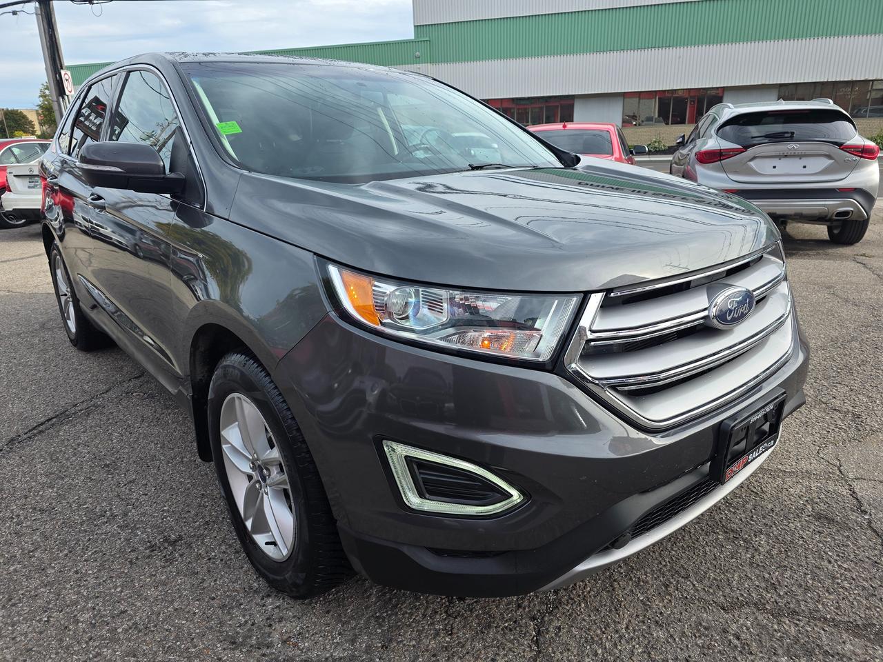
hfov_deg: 73.9
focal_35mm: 23
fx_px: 587
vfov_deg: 58.9
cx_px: 442
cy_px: 331
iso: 80
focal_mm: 6.3
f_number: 1.7
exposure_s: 1/2216
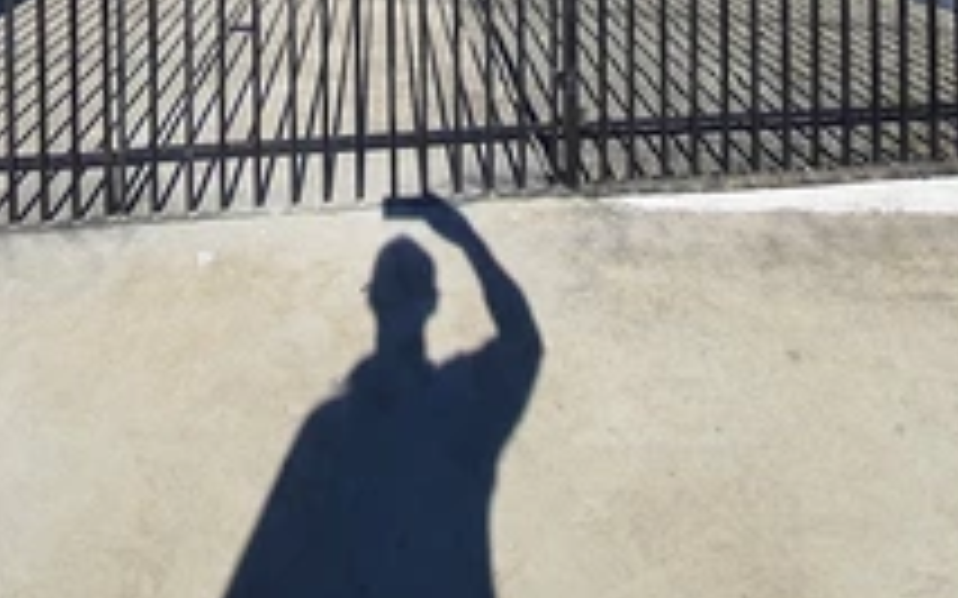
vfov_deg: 31.1
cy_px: -189
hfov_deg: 60.7
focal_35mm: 31
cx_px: 378
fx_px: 809
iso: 50
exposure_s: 1/1656
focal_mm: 1.74
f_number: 2.2
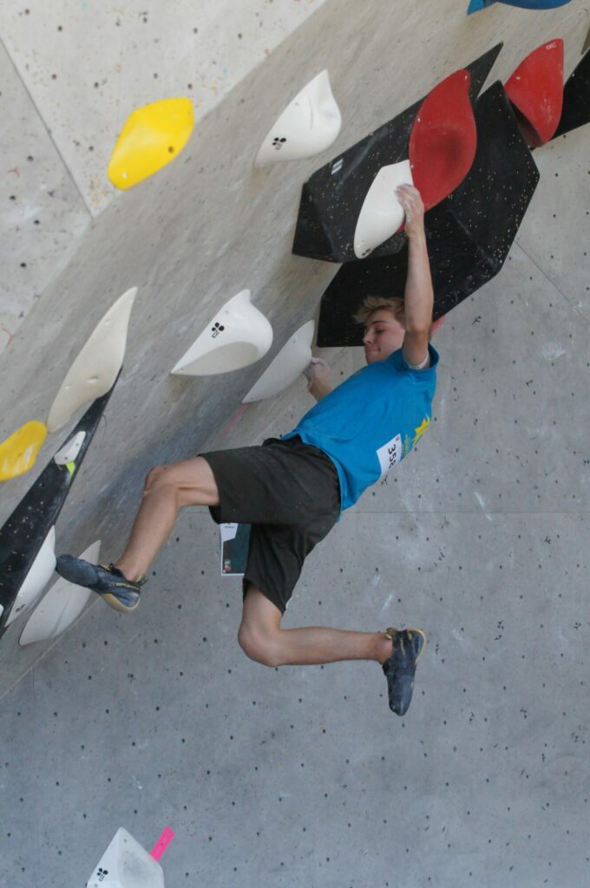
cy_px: 444
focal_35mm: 120
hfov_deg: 11.4
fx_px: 2958
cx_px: 295
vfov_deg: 17.1
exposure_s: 1/2000
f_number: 3.5
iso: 1600
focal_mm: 80
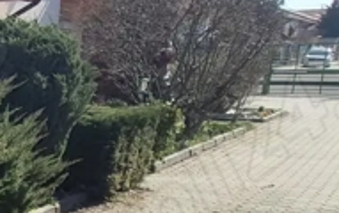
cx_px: -390
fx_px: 666
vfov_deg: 17.9
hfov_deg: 17.2
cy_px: 195
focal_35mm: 72
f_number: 2.2
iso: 50
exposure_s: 1/1788
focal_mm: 1.74
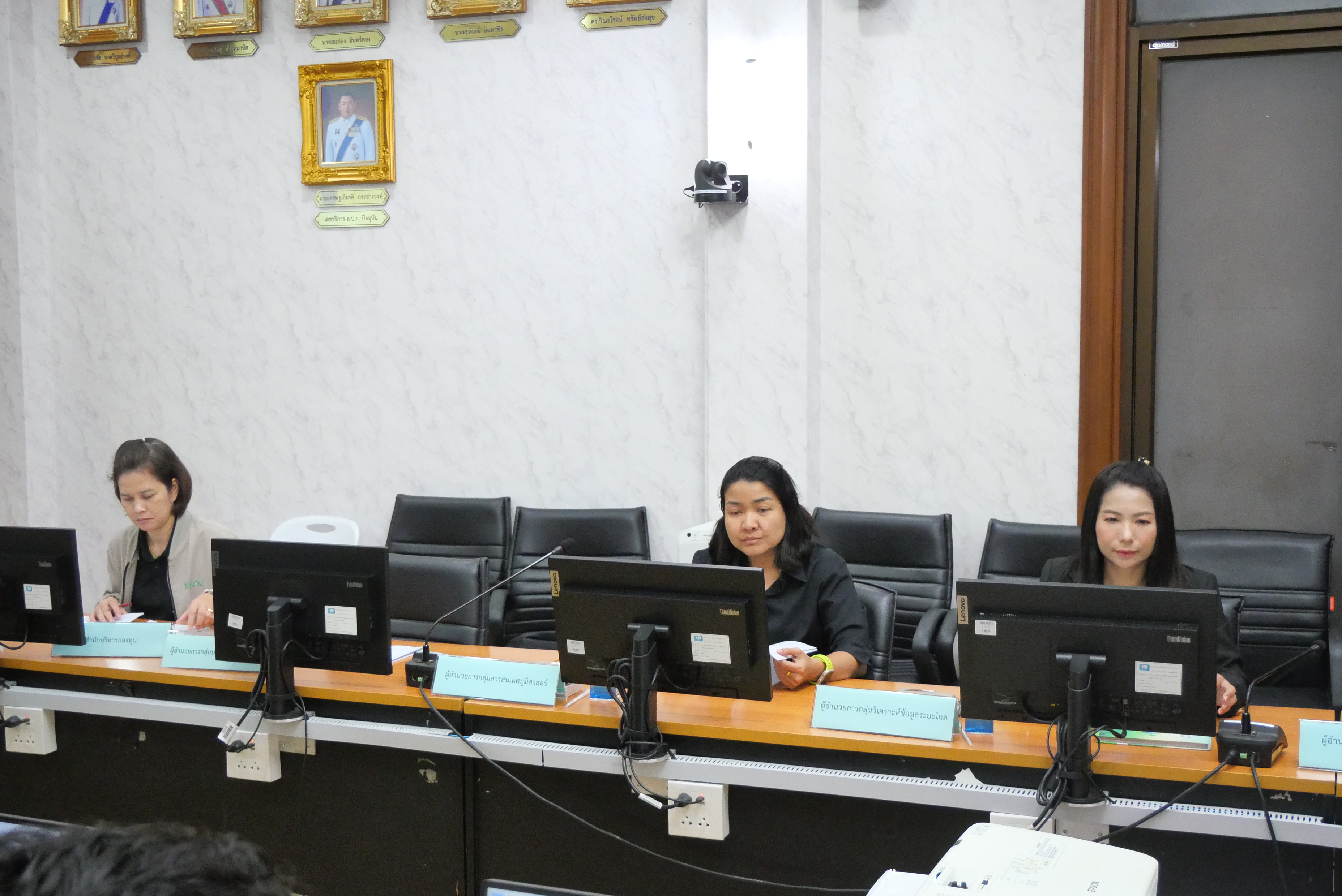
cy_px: 448
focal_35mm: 45
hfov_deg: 43.6
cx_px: 671
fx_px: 1678
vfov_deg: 29.9
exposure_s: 1/80
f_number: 4.5
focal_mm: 22
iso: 3200
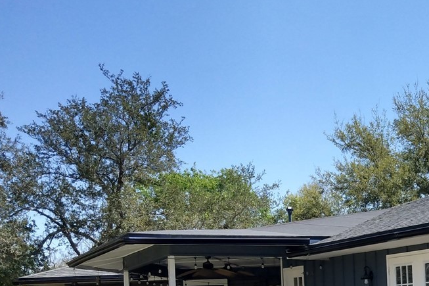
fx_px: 608
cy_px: 313
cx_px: 446
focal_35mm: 51
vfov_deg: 24.7
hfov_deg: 34.7
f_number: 2
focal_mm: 3.54
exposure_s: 1/2332
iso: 100
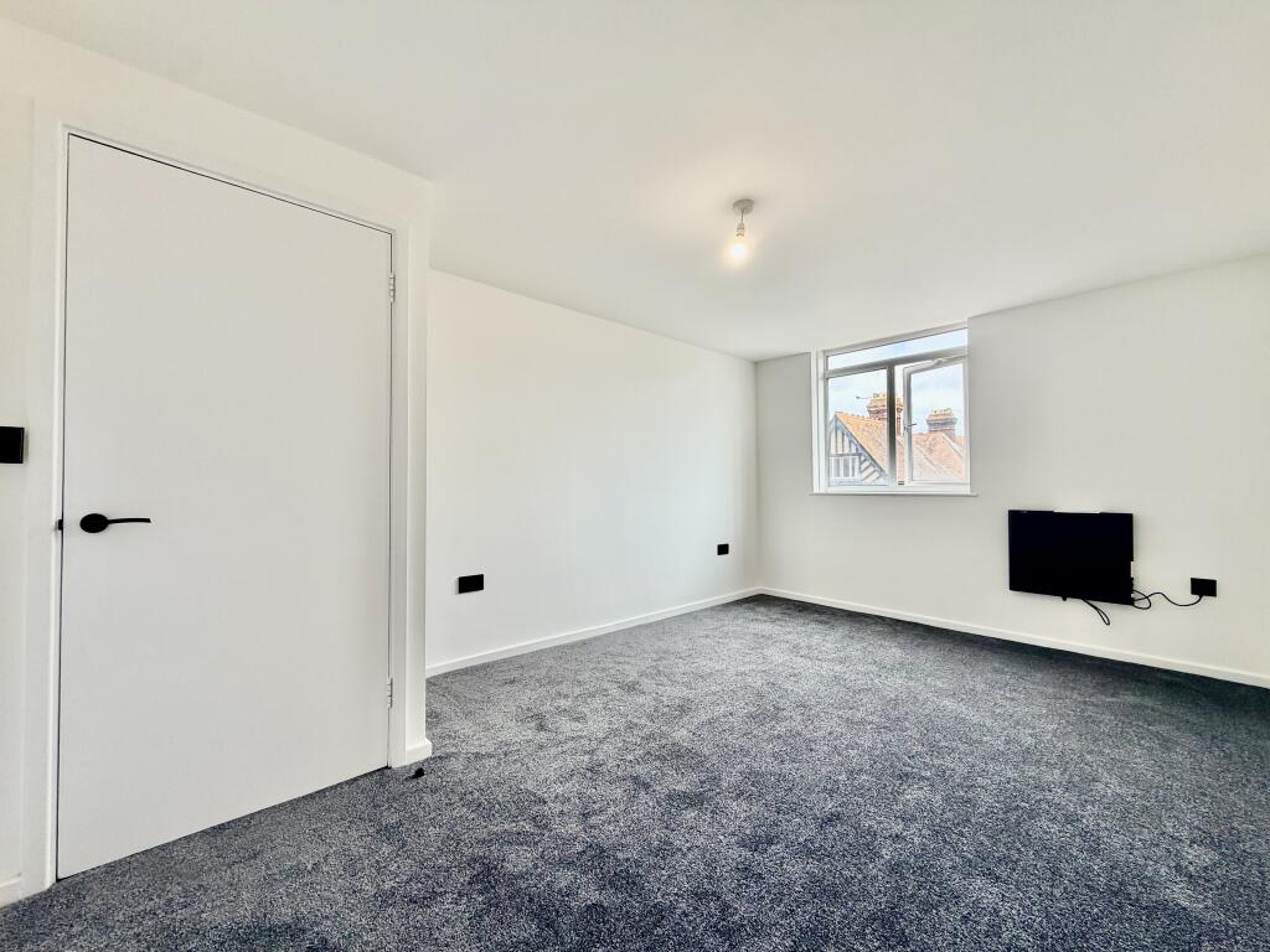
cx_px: 635
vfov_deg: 85.7
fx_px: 514
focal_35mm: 14
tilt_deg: +1.4
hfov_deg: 102.1
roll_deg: +0.0
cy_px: 476
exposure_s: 1/121
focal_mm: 2.22
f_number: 2.2
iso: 80
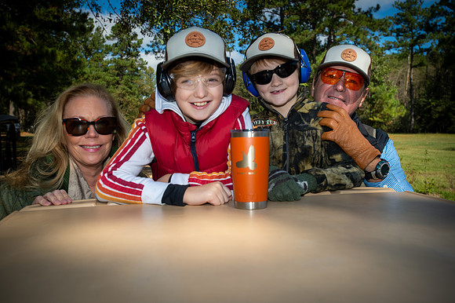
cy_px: 152
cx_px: 228
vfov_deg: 37.8
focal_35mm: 35
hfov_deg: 54.5
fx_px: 442
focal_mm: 35
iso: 80
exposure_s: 1/250
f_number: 6.3
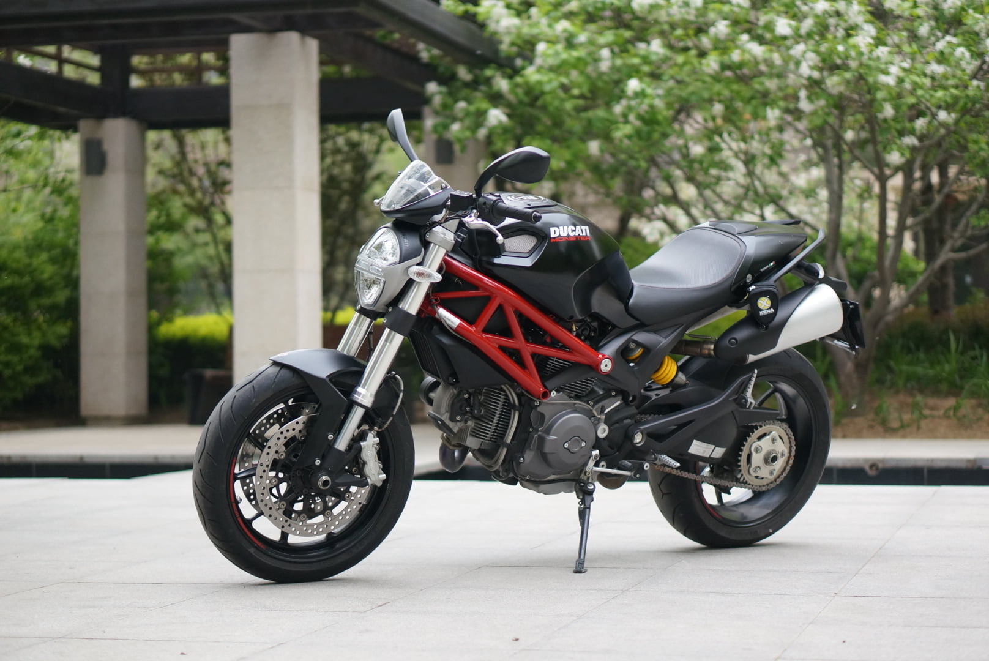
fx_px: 2062
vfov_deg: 18.2
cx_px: 494
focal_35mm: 75
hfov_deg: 27.0
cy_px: 330
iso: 800
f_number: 1.8
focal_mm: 50
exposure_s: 1/1250
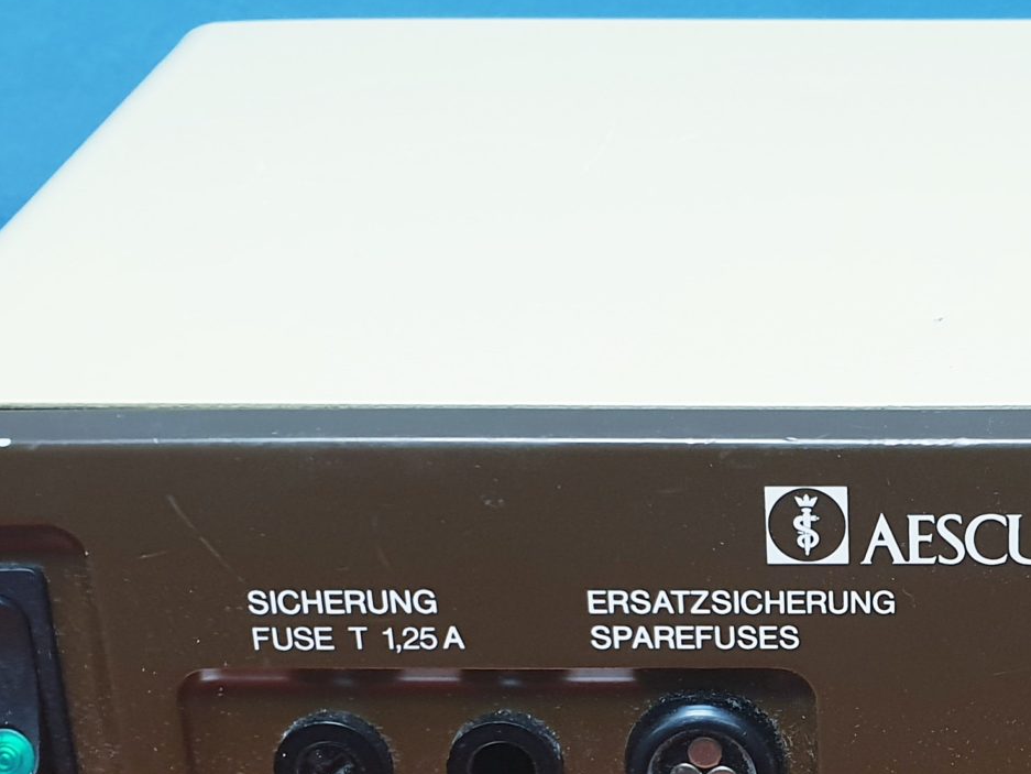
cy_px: 724
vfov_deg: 20.2
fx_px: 2115
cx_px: 950
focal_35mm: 71
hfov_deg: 26.4
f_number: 2.4
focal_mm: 4.3
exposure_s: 1/50
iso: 125
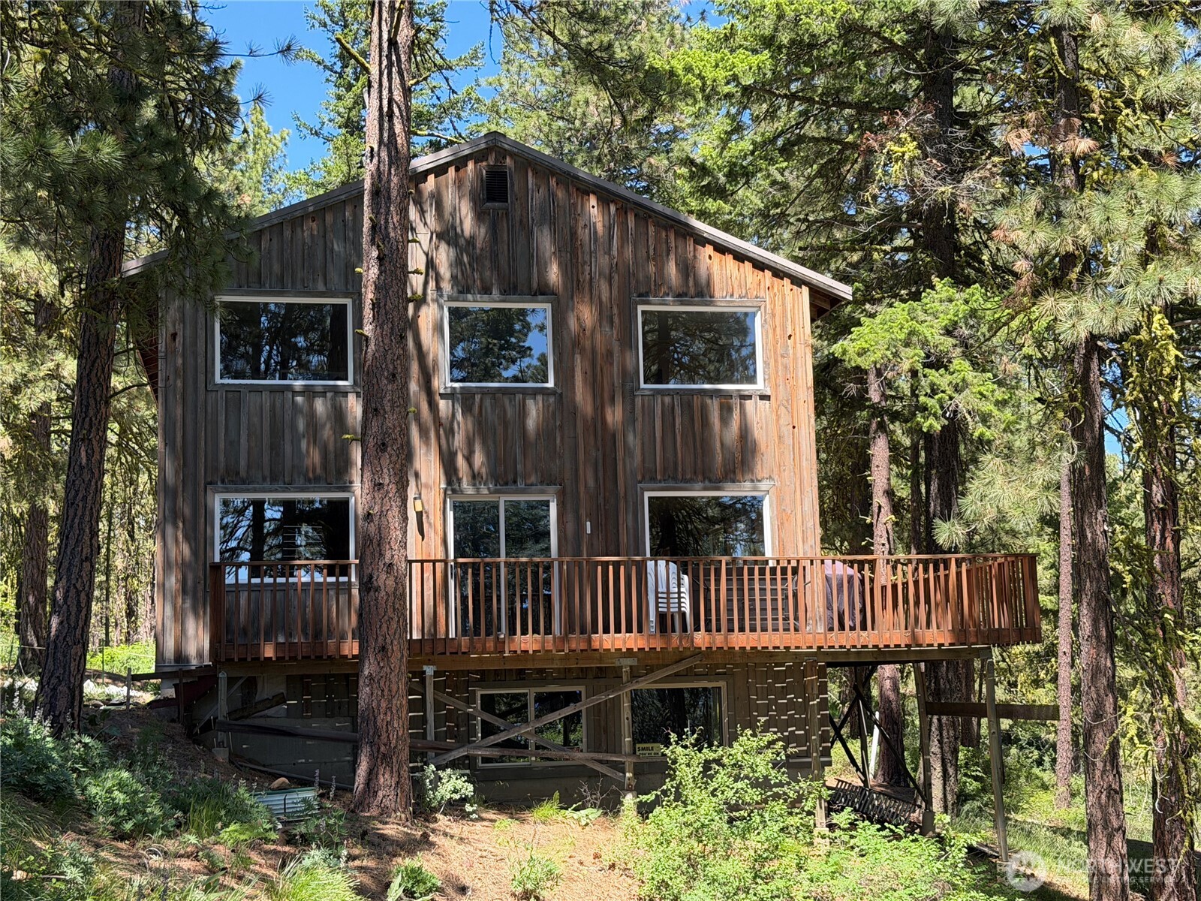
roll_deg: +2.0
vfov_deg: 30.3
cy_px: 450
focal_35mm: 48
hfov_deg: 39.7
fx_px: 1665
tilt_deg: +7.9
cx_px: 600
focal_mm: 6.76
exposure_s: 1/975
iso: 100
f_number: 1.78
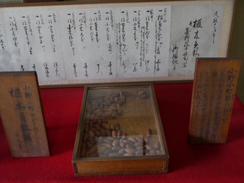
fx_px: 268
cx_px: 122
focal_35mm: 38
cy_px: 92
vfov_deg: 37.7
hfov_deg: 49.0
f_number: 4.1
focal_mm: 19
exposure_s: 1/60
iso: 800
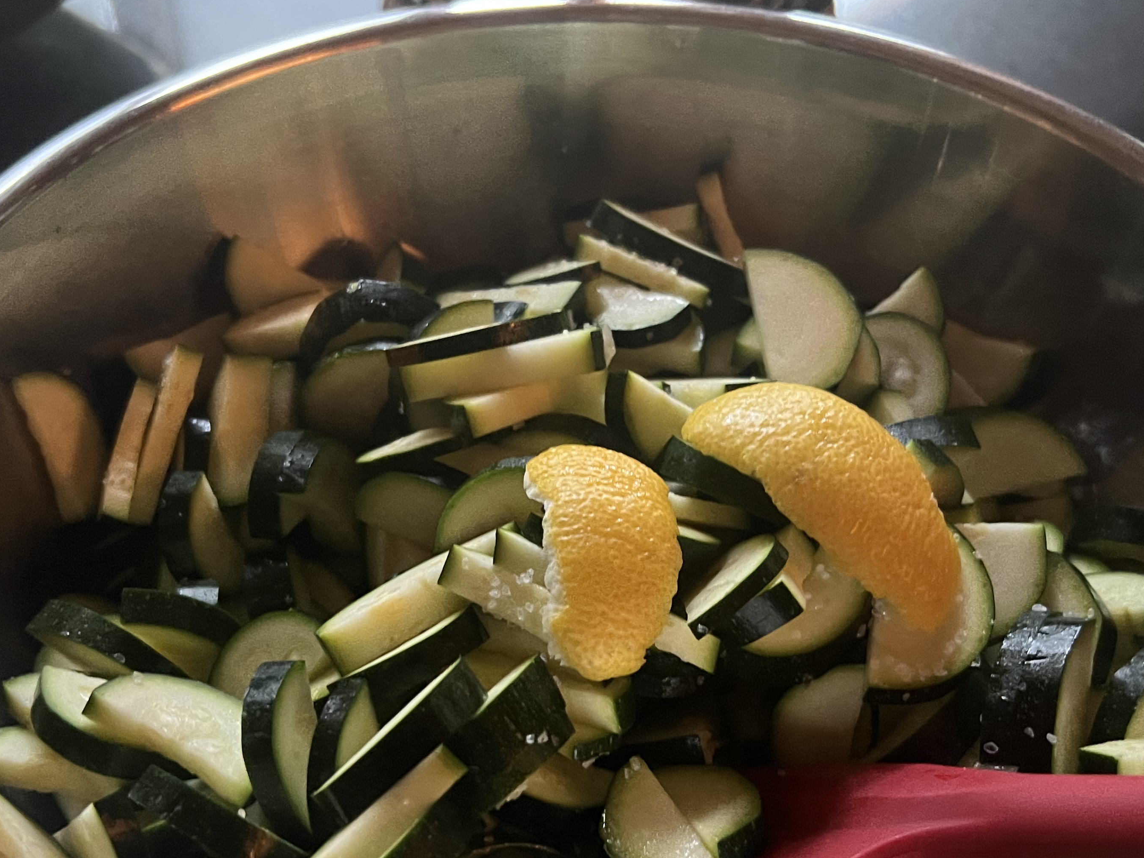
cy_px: 549
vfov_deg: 36.6
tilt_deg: -50.2
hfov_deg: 47.9
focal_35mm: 39
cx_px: 577
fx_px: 1289
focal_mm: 5.7
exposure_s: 1/34
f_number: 1.5
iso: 640
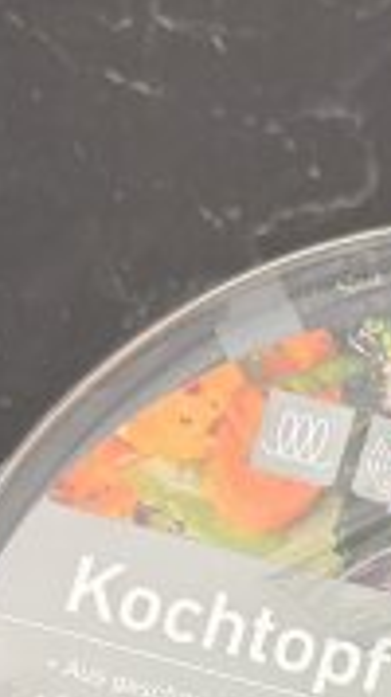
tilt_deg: -80.1
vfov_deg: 22.0
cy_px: 877
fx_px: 1624
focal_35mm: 88
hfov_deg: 13.2
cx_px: 516
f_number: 1.78
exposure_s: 1/50
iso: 160
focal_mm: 6.76
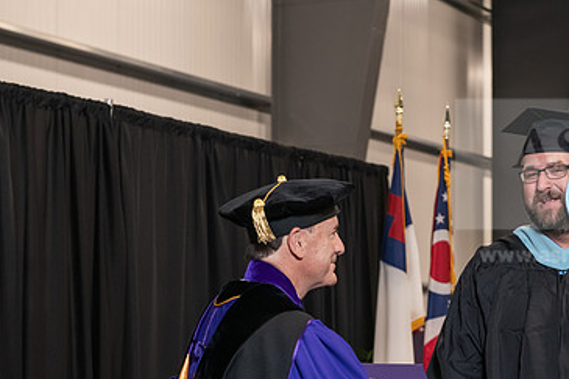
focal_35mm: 105
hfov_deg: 19.4
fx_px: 1659
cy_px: 288
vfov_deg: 13.0
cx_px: 408
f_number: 5
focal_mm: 66
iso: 2000
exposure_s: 1/125
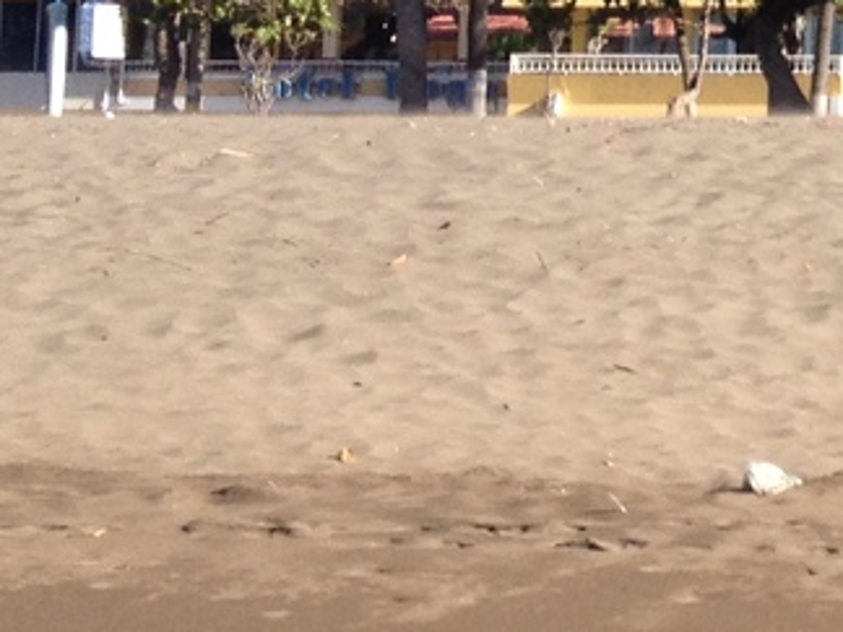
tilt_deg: +4.2
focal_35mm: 173
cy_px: -151
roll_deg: +0.2
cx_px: 1686
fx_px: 4213
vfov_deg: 8.5
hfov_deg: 10.5
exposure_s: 1/1126
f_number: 2.4
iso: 50
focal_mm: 4.28
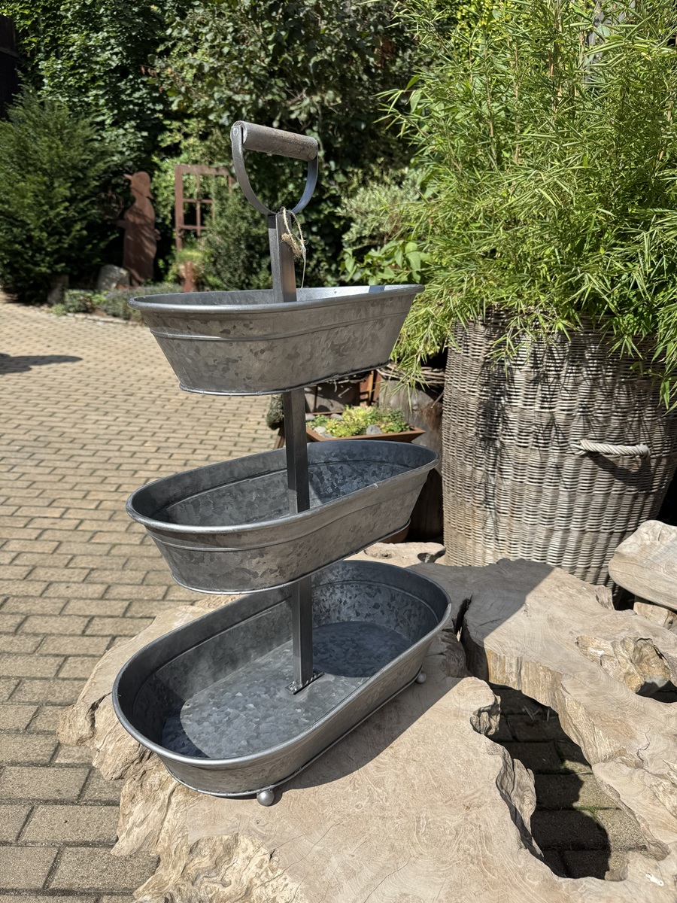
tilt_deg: -16.6
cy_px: 452
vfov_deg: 71.6
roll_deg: -3.2
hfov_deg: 56.8
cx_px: 338
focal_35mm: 24
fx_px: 626
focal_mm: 6.76
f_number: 1.78
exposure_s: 1/4049
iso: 80
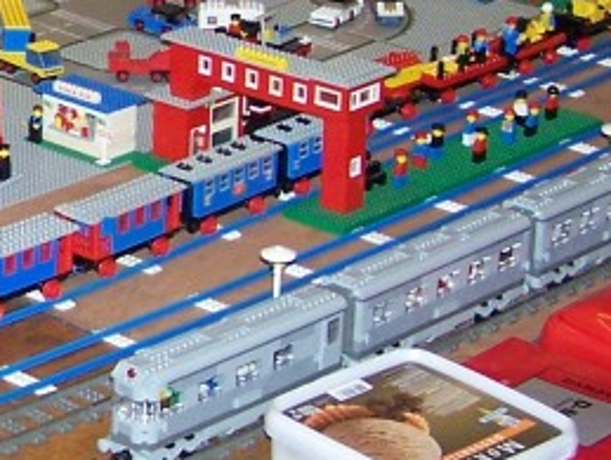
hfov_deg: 12.6
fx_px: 2651
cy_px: 68
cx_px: -234
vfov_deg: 9.9
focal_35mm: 150
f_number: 2.8
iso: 140
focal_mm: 6.3
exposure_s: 1/60
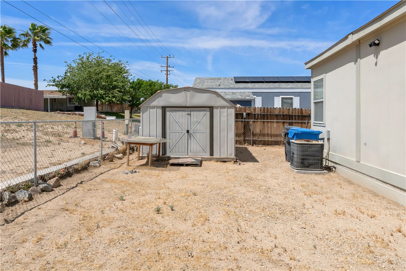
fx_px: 282
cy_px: 136
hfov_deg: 71.5
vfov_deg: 51.3
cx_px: 203
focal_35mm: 25
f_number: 11
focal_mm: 17
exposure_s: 1/1000
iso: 320
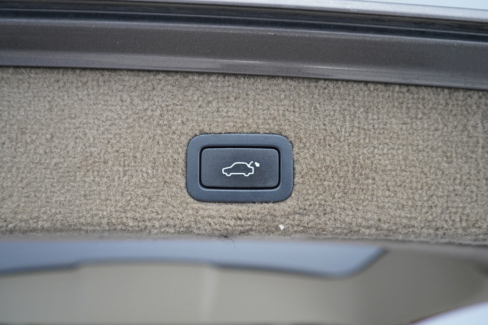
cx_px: 244
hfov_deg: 65.5
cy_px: 162
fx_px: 380
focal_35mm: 28
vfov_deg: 46.4
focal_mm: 28
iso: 2500
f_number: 4.5
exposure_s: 1/60
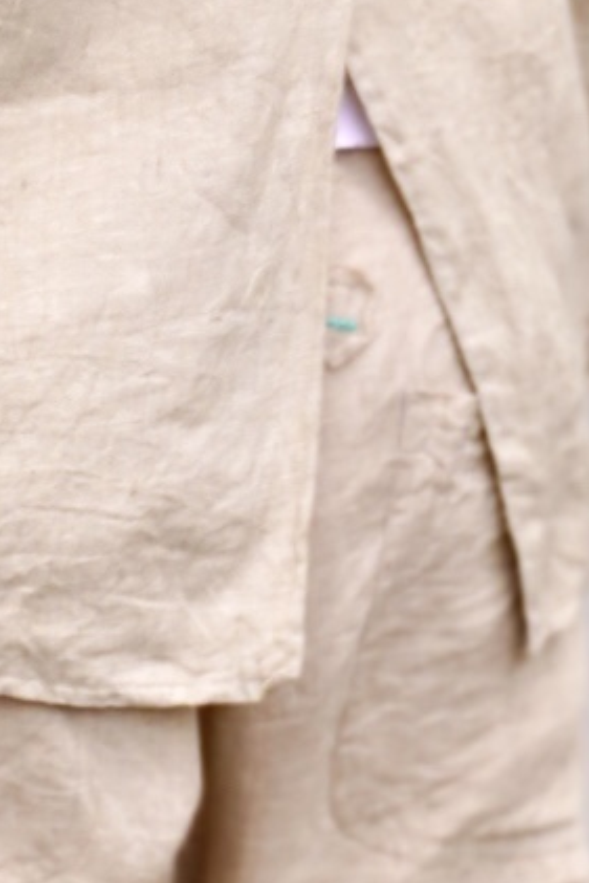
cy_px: 493
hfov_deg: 3.4
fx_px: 9832
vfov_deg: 5.1
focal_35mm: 401
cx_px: 199
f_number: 5.6
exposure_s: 1/200
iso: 100
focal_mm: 44
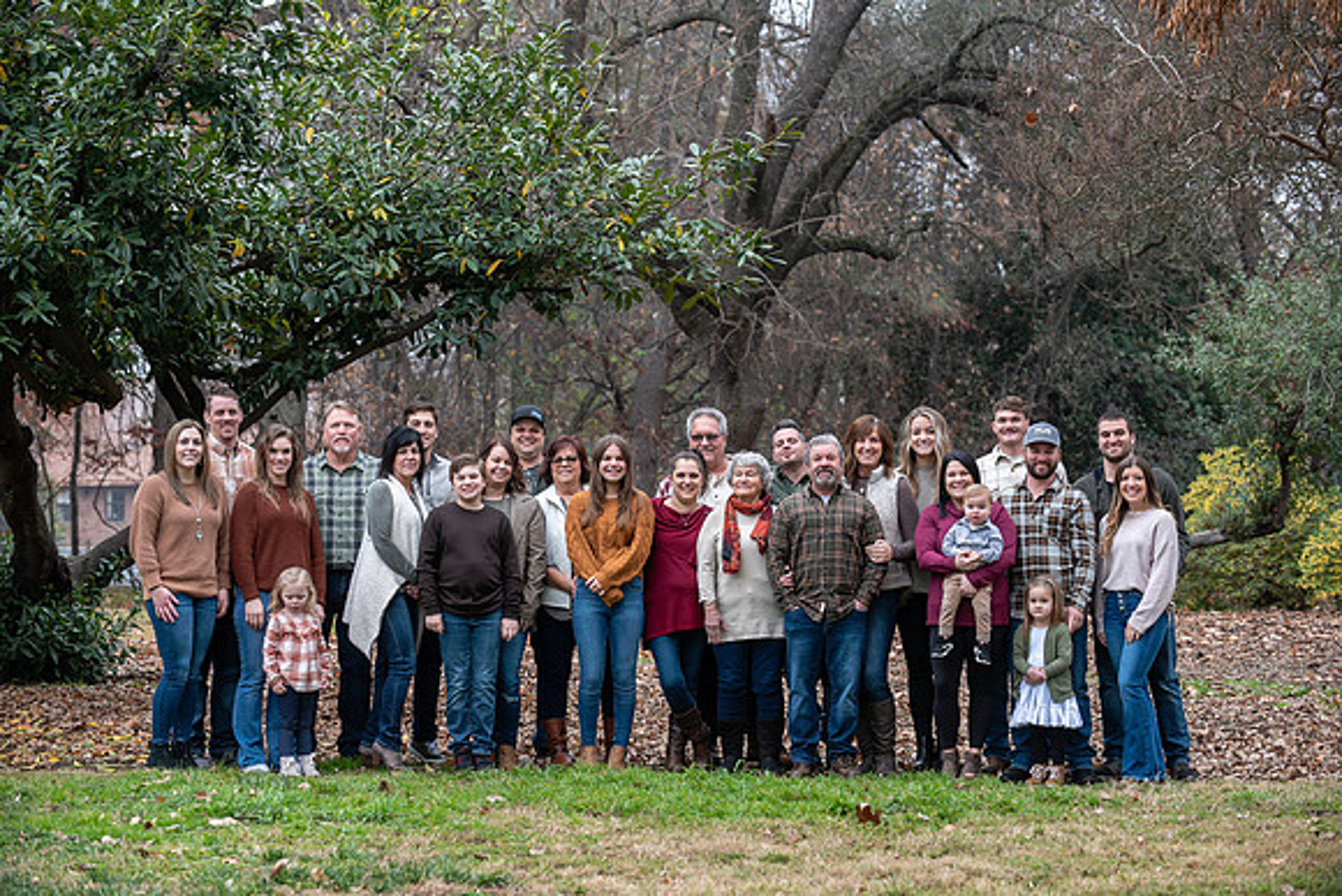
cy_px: 448
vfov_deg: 14.0
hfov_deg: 20.8
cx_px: 671
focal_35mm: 98
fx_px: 3654
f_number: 4
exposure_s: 1/125
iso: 200
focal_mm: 98
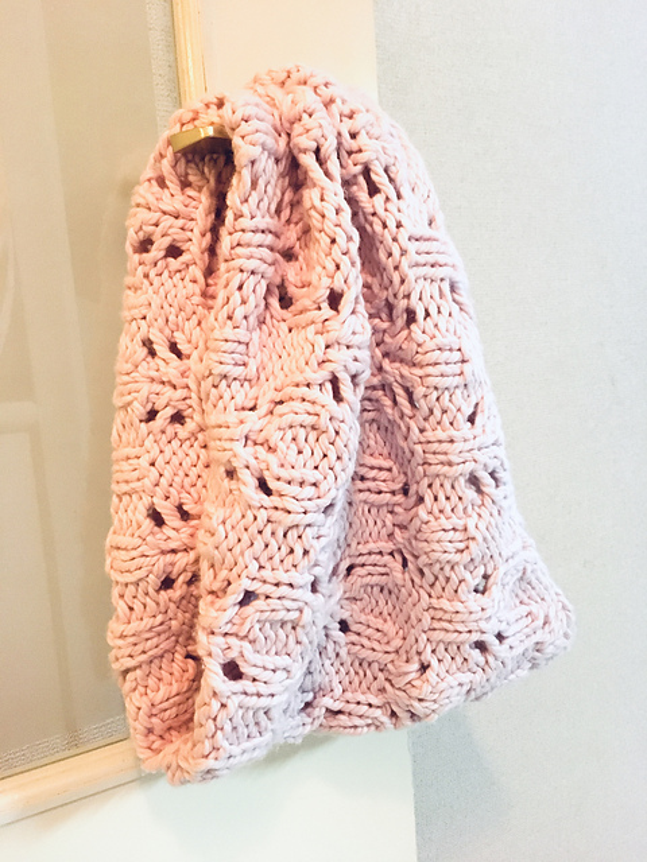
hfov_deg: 48.2
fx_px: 723
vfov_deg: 61.7
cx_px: 324
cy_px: 431
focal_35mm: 29
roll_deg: +3.2
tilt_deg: -9.2
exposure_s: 1/17
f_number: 2.2
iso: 320
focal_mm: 4.15
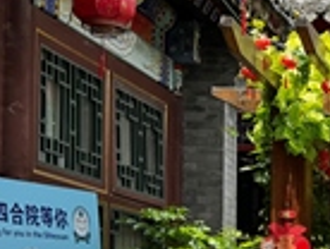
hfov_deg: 15.6
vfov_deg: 13.0
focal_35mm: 111
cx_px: 557
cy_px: 309
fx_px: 1060
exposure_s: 1/1261
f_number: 1.78
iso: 80
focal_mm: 6.76
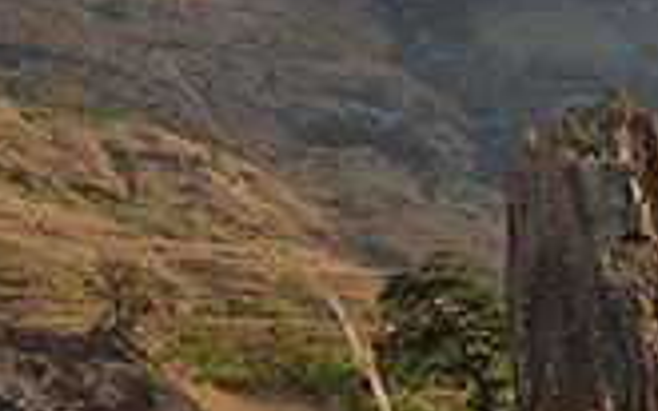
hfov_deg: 20.4
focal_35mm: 100
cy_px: 6
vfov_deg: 12.9
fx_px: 1793
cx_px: 598
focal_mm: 24
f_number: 9
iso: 100
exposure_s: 1/200
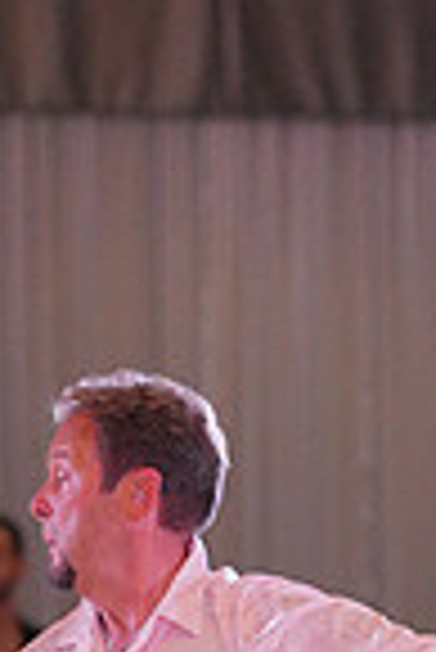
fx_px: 10003
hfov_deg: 2.5
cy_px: 971
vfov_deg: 3.7
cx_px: -34
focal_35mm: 552
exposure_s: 1/500
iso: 5000
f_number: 3.5
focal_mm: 138
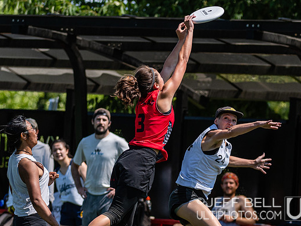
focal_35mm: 537
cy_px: 148
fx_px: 4671
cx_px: 239
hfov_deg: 3.7
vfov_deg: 2.8
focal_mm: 200
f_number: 4
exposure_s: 1/2500
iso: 200
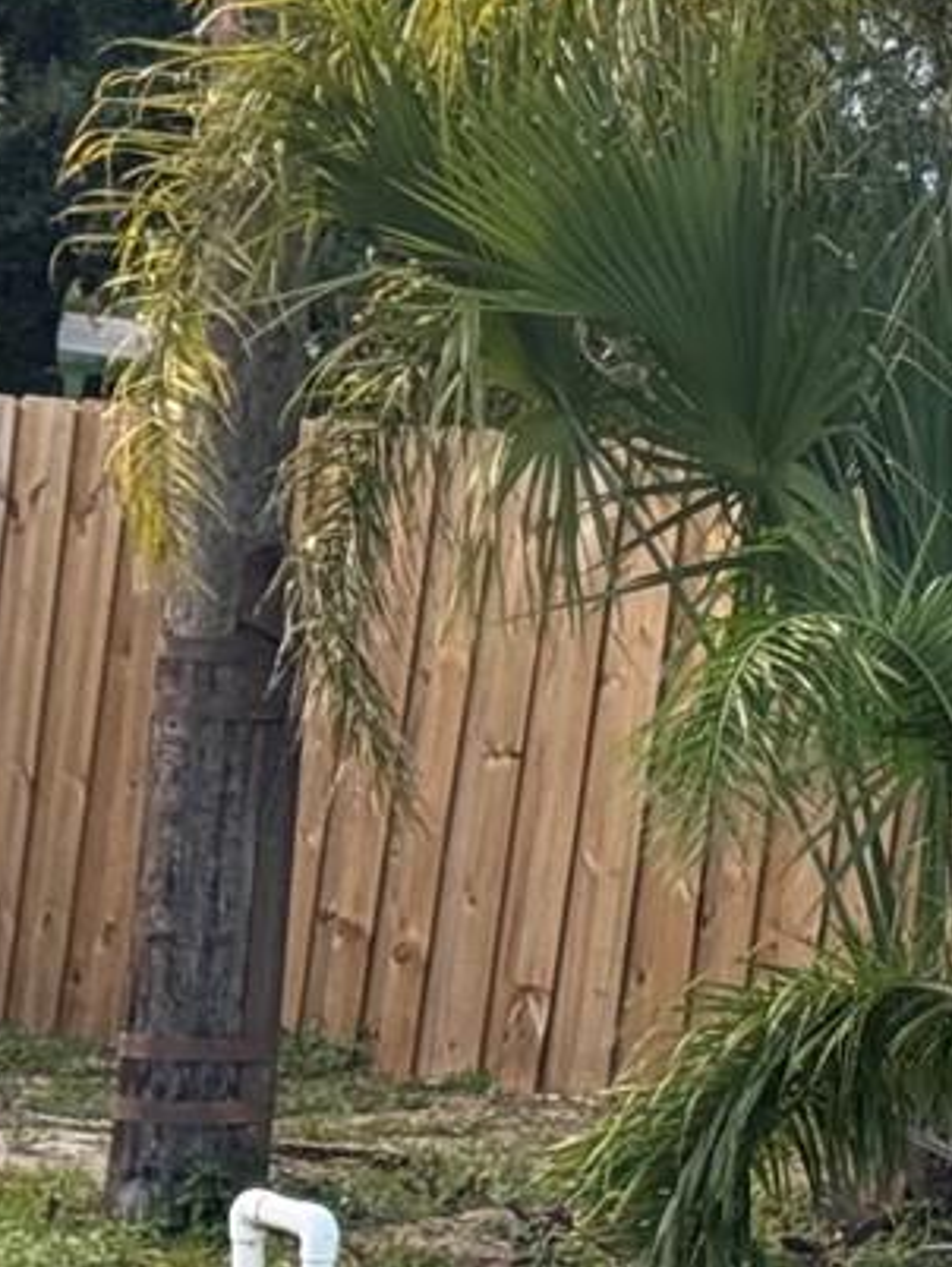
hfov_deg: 7.3
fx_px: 6996
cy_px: 438
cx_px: 2219
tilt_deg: -2.4
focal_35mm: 191
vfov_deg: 10.3
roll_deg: -7.1
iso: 64
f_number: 1.78
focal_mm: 6.76
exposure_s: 1/336
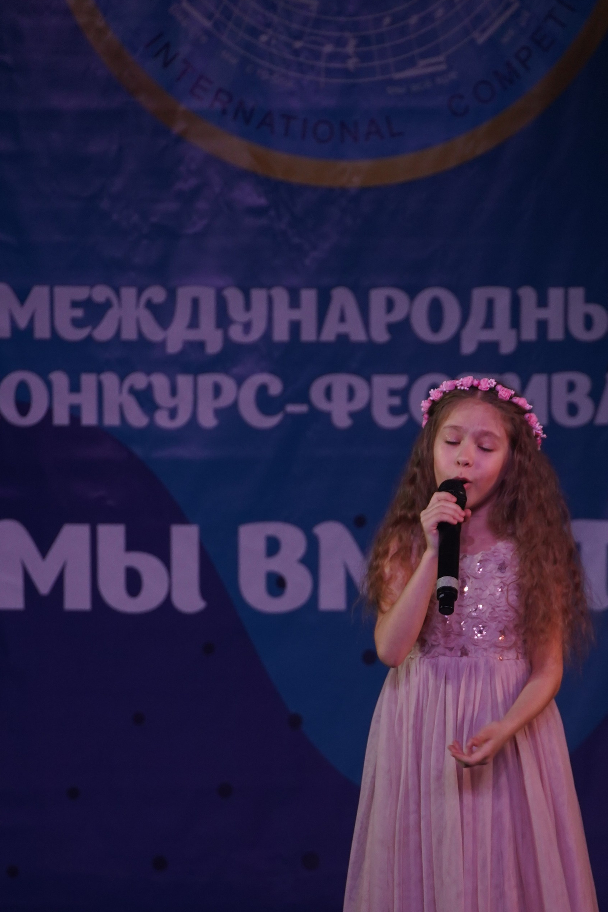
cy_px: 722
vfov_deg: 6.5
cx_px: 422
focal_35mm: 316
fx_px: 8005
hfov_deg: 4.3
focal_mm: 195
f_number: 5.6
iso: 1600
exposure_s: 1/320
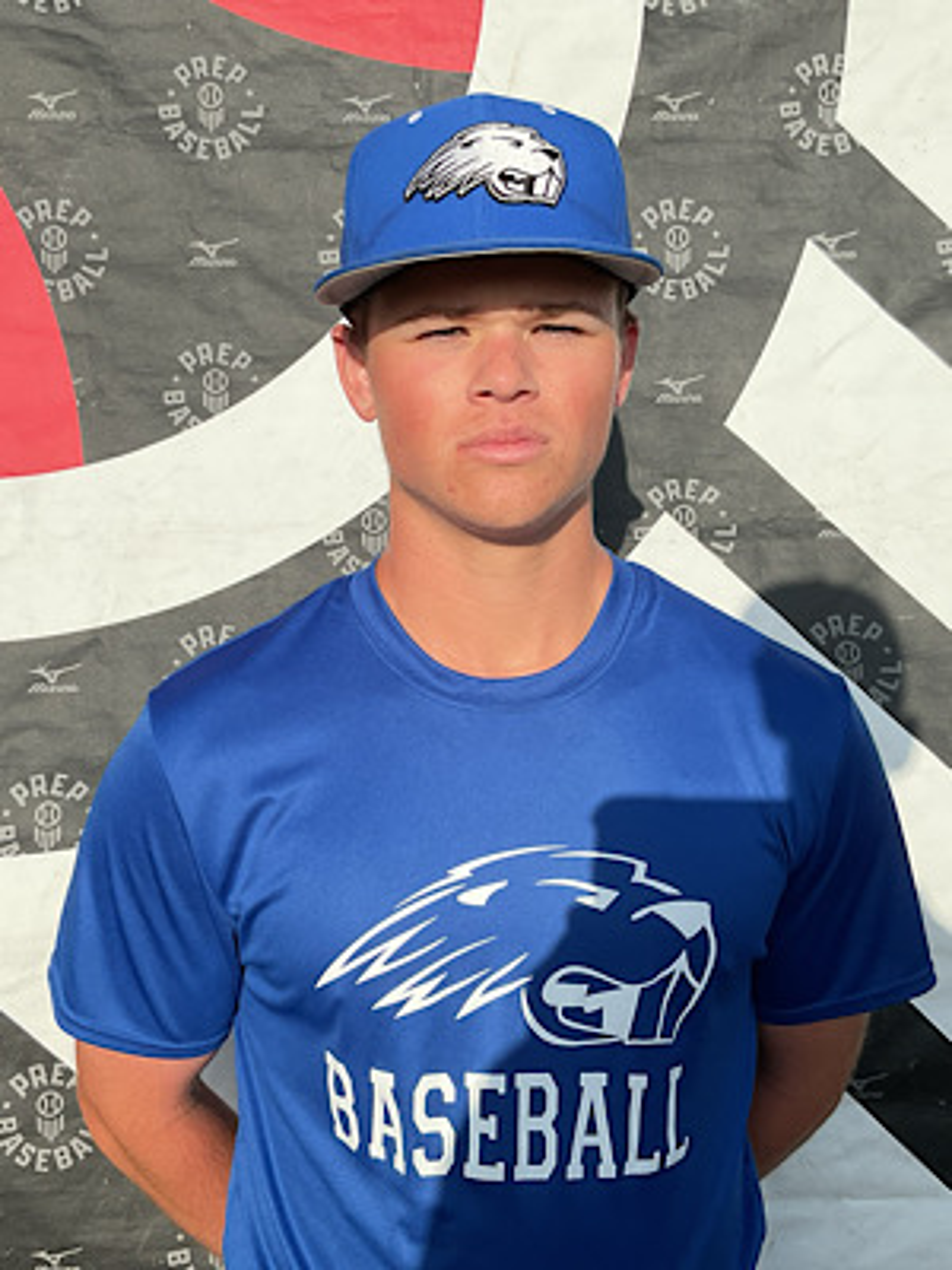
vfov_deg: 61.7
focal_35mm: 29
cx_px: 476
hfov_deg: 48.2
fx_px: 1063
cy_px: 635
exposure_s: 1/2427
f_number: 1.8
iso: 16
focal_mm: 3
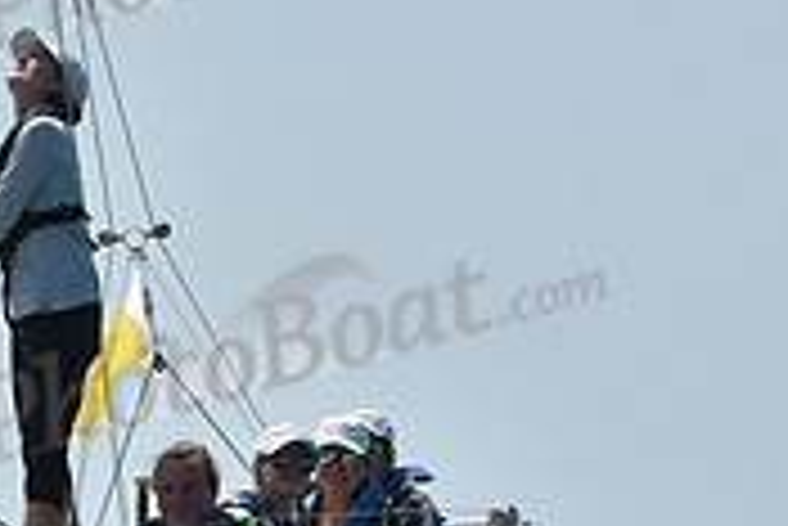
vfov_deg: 2.5
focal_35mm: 547
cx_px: -257
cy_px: 645
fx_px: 11983
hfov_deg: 3.8
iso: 250
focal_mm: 165
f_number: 9
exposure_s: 1/1250
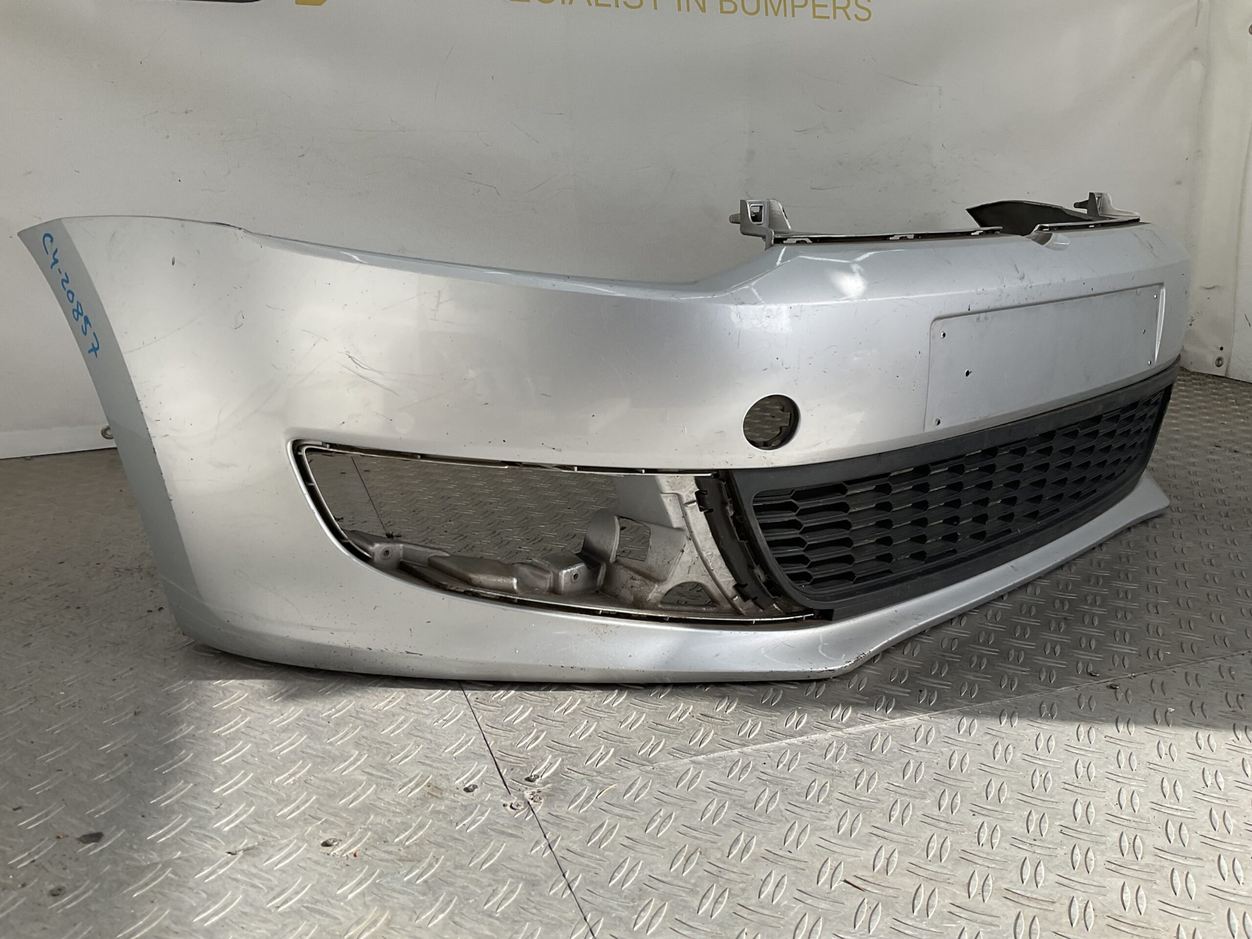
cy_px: 470
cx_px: 626
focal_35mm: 29
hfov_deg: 61.7
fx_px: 1049
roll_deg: -1.6
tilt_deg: -17.1
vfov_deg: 48.2
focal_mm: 3
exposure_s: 1/524
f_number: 1.8
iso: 16
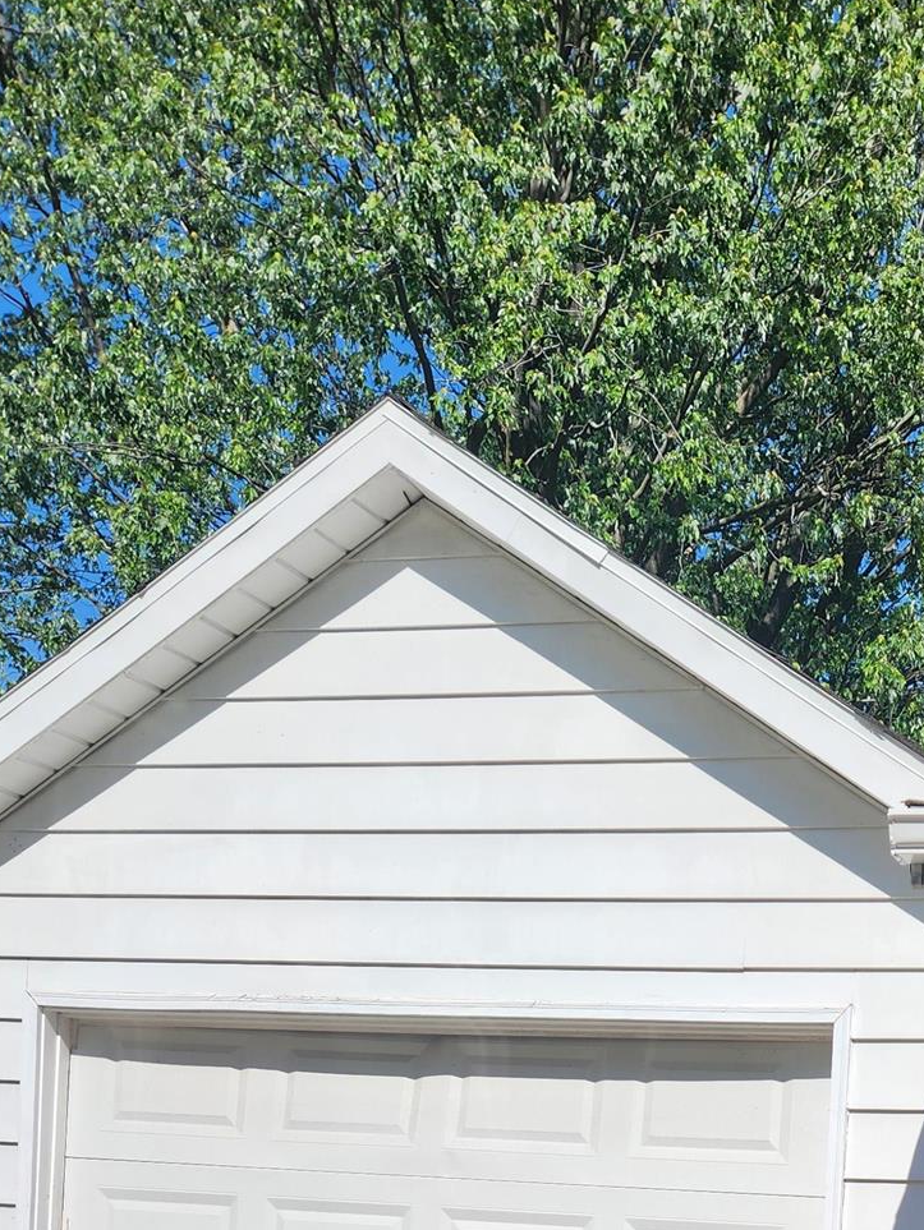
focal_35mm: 55
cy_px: 1438
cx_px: 911
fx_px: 1956
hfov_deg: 25.4
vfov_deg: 30.3
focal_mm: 5.4
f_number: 1.8
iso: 20
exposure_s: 1/2517
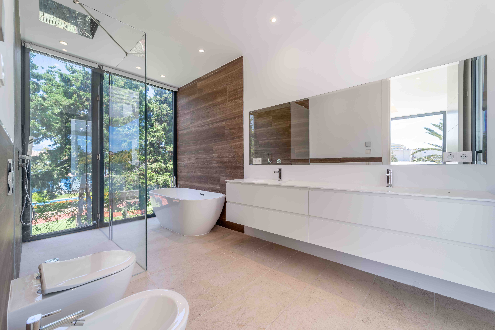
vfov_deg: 81.2
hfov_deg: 104.2
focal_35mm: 14
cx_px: 248
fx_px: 193
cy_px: 165
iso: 200
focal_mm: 14
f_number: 9
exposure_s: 1/200
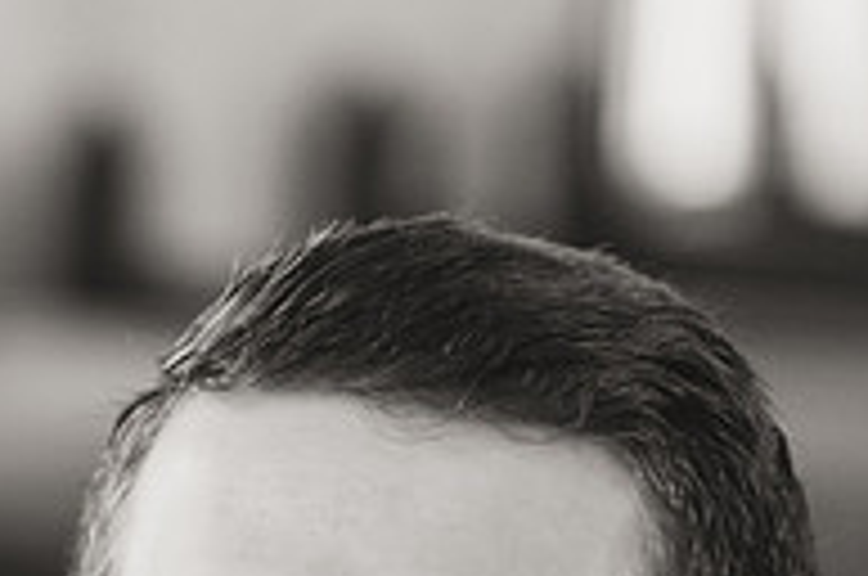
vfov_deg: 4.3
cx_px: 27
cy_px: 758
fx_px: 7630
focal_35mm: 317
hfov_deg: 6.5
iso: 1600
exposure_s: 1/200
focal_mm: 105
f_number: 3.2
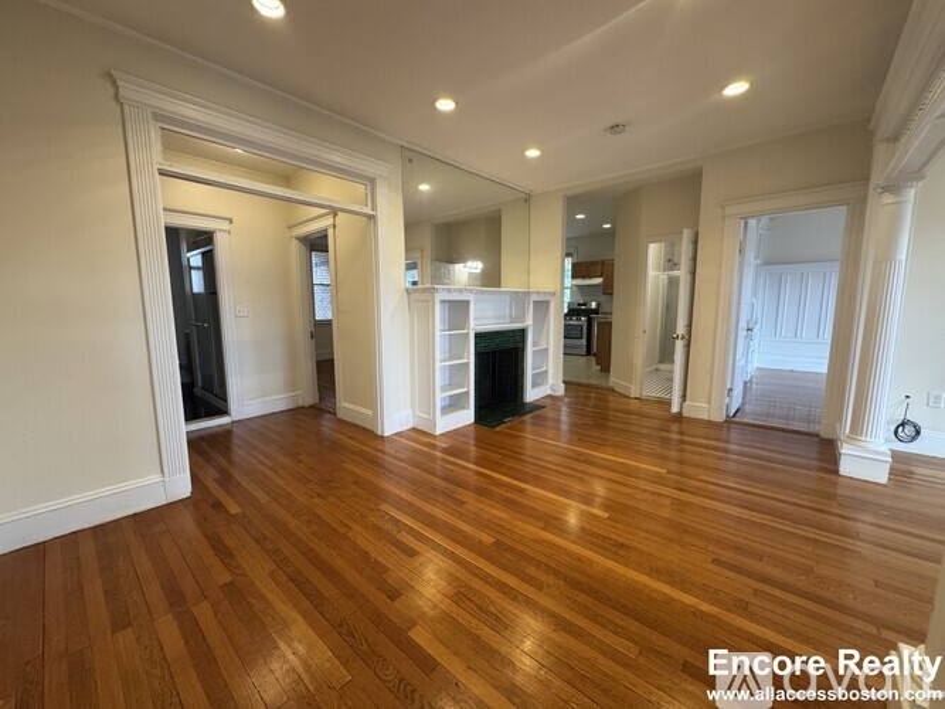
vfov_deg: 85.7
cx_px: 472
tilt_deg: -7.9
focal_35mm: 14
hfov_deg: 102.1
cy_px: 354
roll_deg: -0.3
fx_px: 382
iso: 250
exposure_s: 1/120
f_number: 2.2
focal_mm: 2.22
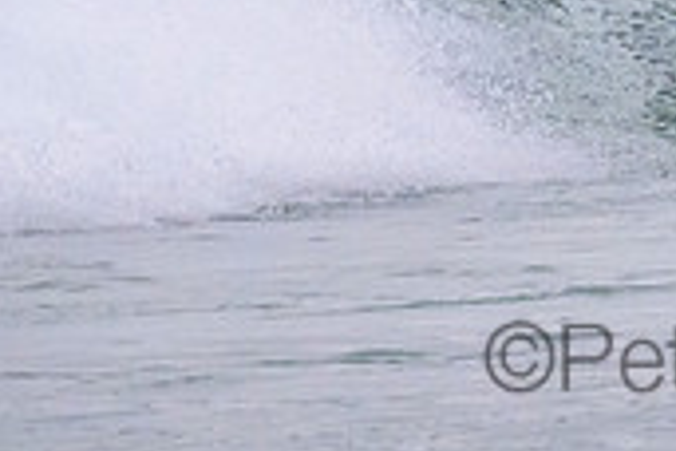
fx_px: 50921
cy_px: -299
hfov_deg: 0.8
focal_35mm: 2712
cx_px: 791
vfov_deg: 0.5
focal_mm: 800
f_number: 11
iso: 12800
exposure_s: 1/1600
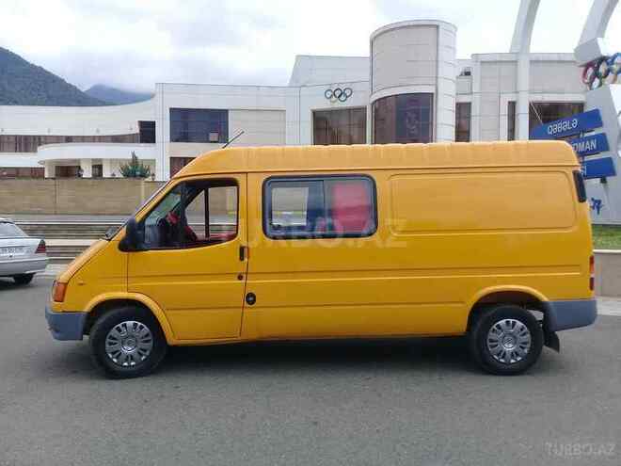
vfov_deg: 45.4
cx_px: 310
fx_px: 556
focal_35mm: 31
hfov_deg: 58.4
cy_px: 233
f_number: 2.2
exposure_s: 1/858
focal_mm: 3.3
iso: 50
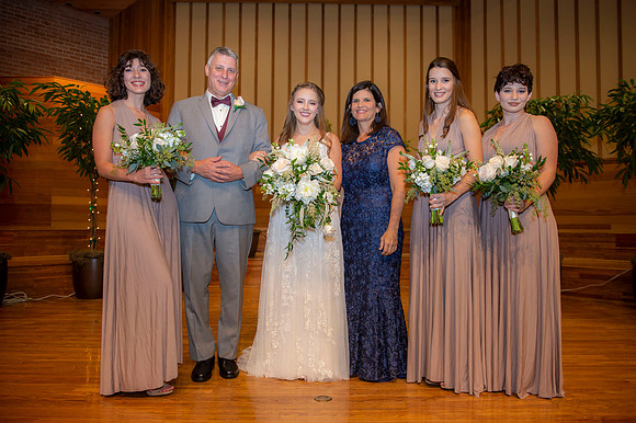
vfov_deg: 46.4
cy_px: 212
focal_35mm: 28
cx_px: 318
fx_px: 494
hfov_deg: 65.5
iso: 640
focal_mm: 28
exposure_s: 1/125
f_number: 3.5
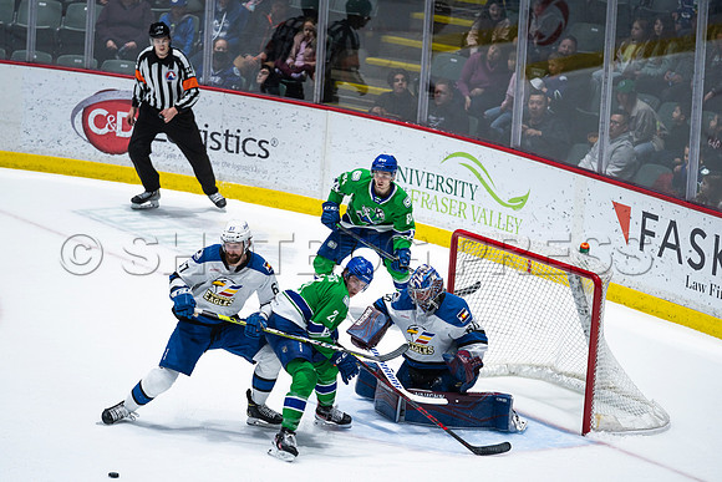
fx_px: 4303
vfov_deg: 6.4
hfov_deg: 9.6
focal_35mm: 215
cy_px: 241
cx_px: 369
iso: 1250
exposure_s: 1/1250
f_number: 2.8
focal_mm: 200
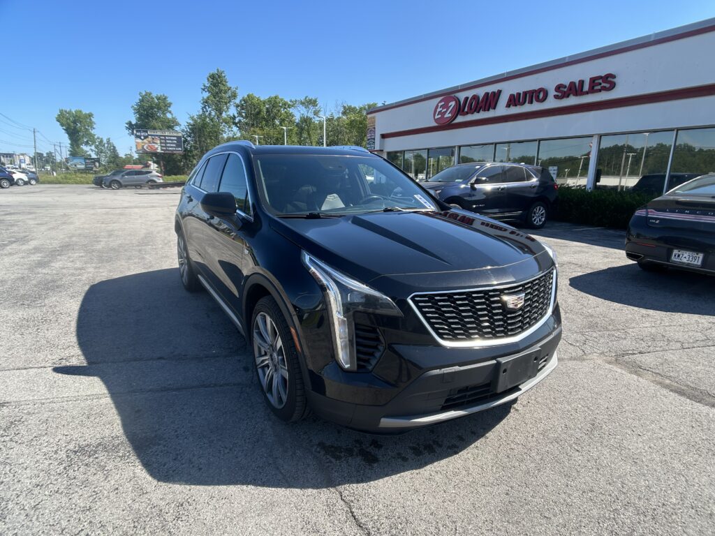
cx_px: 358
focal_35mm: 26
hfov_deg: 67.3
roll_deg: -1.7
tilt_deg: -12.4
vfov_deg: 53.1
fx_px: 537
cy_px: 268
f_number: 1.5
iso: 50
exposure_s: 1/1808
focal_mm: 5.7
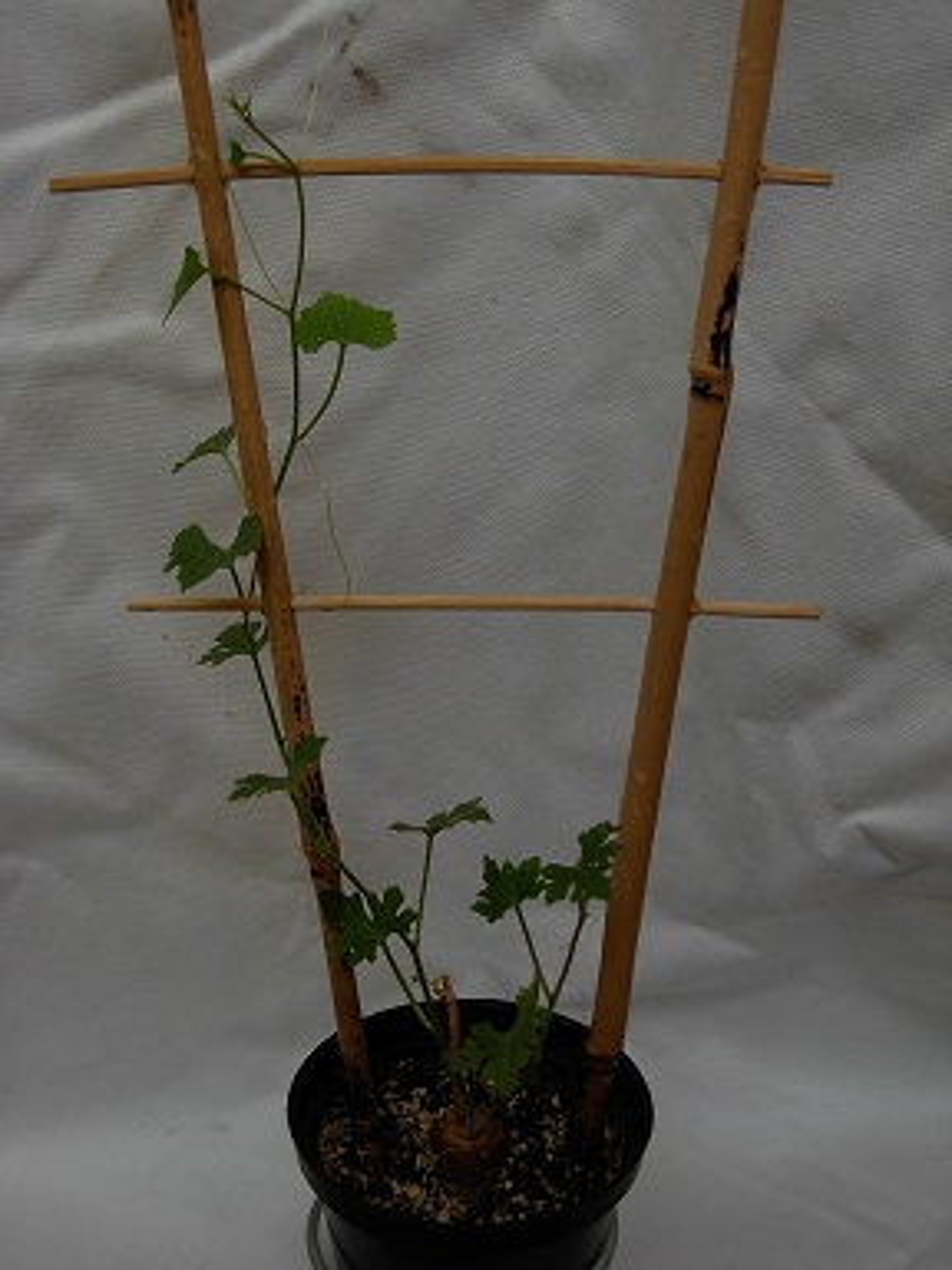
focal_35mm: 45
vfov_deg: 42.1
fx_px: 1650
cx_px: 476
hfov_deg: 32.2
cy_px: 635
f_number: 3.1
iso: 79
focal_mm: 7.5
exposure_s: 1/31
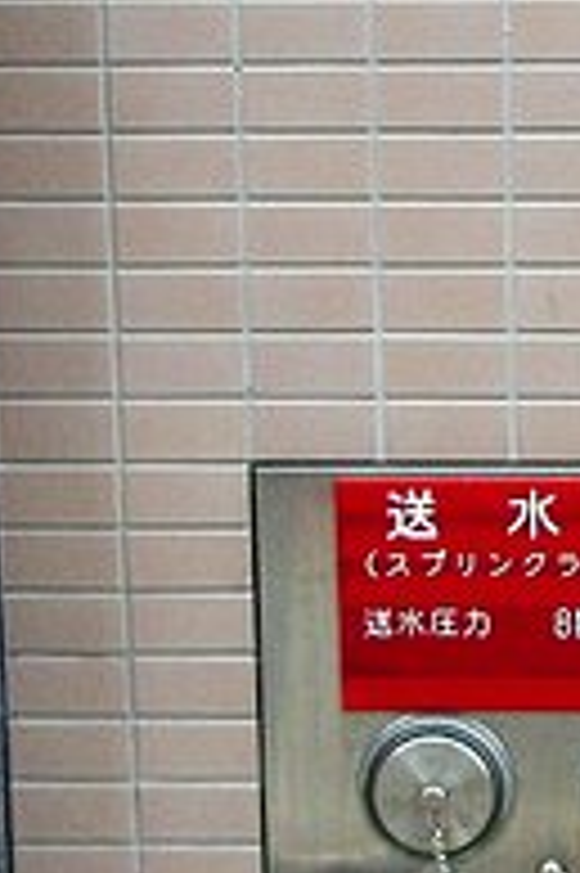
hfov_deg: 13.7
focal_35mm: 96
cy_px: 459
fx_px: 2324
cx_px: 746
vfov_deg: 21.3
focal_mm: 5.8
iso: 160
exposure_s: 1/100
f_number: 2.6
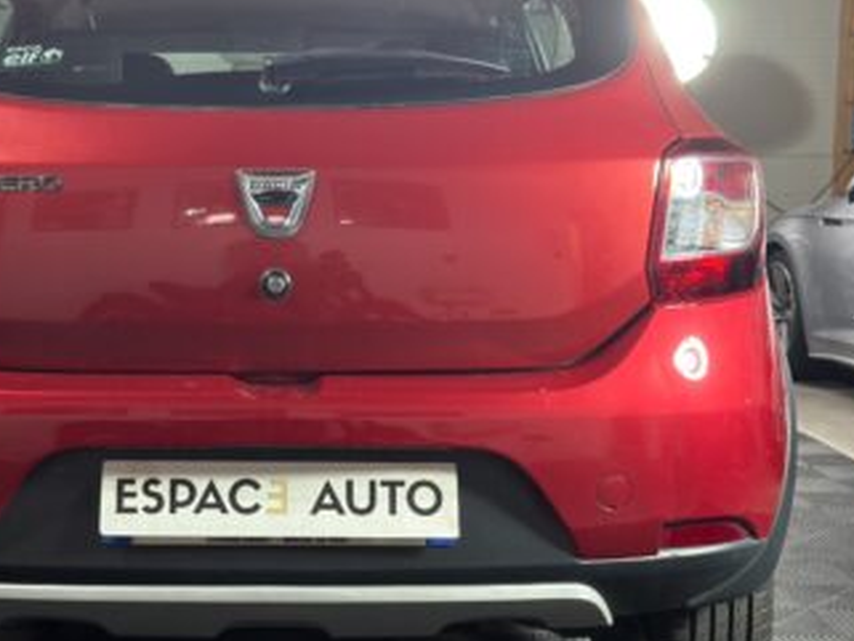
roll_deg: -0.7
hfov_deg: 32.9
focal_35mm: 58
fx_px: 1431
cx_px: 271
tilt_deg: -6.3
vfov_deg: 25.2
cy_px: 315
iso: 250
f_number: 1.78
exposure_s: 1/50
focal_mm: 6.76
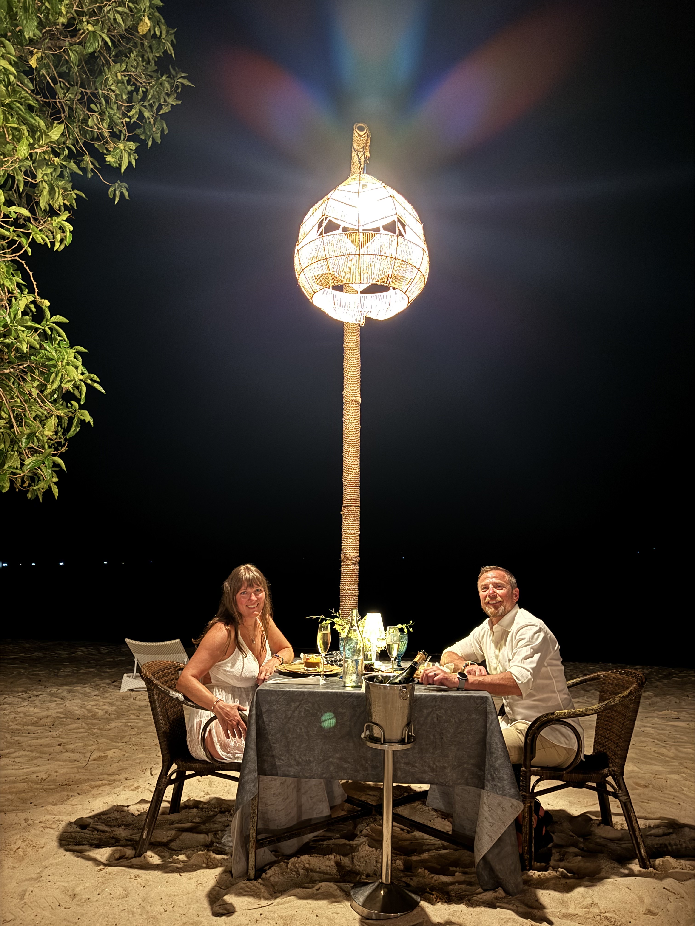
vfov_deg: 71.6
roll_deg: +0.5
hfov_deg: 56.8
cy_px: 463
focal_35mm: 24
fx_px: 642
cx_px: 348
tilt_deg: +8.7
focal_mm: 6.76
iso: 3200
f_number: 1.78
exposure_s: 1/15
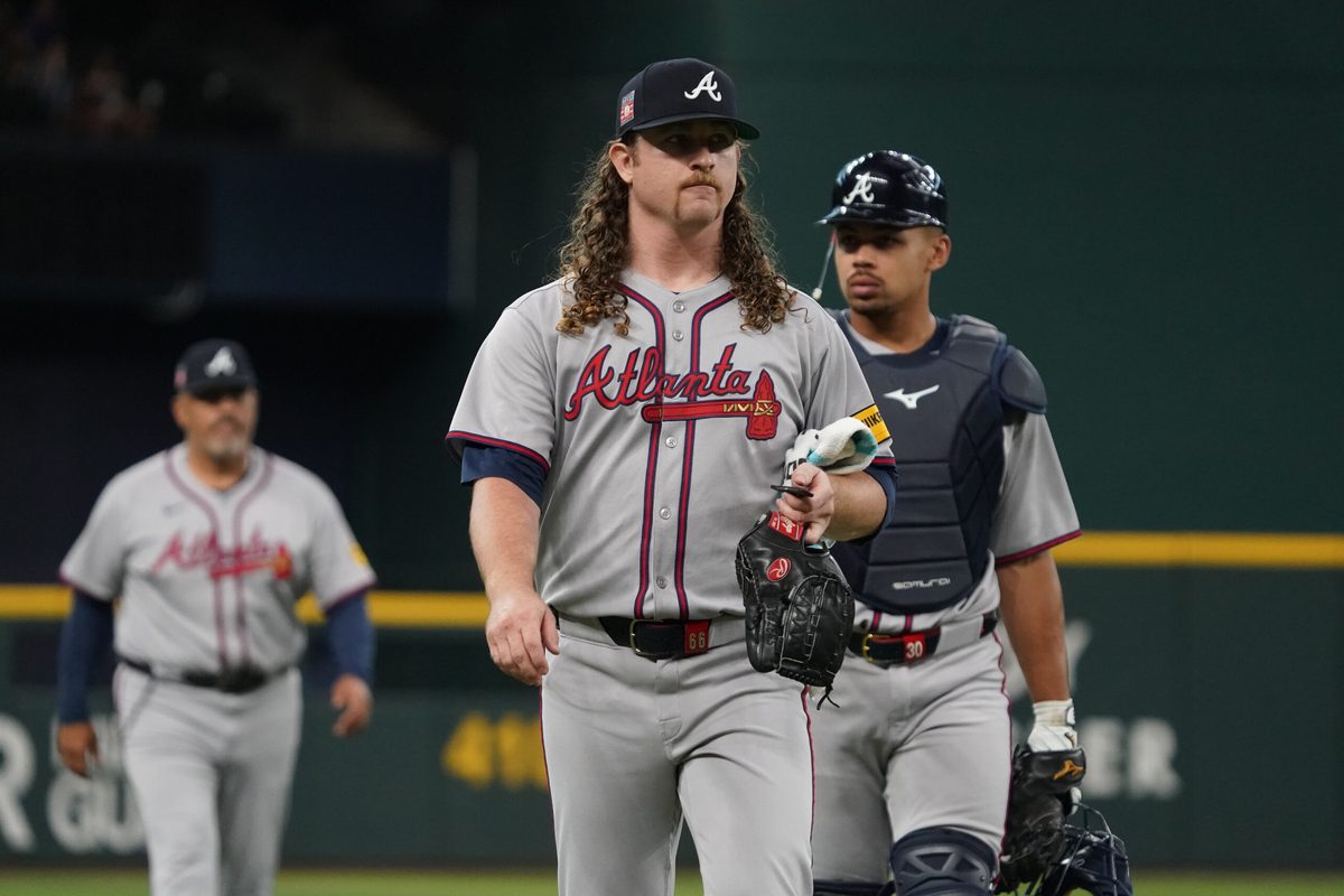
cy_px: 448
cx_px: 672
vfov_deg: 3.7
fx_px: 13962
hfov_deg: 5.5
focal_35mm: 374
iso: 6400
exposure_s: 1/1600
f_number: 6.3
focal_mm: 374
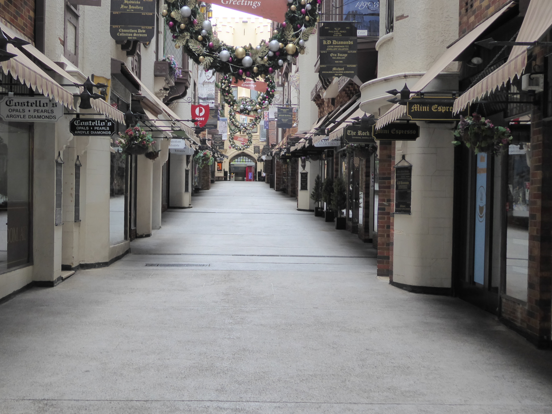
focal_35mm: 58
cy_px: 223
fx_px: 925
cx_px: 228
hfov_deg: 33.1
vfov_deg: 25.2
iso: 320
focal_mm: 7.8
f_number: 3.9
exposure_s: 1/100
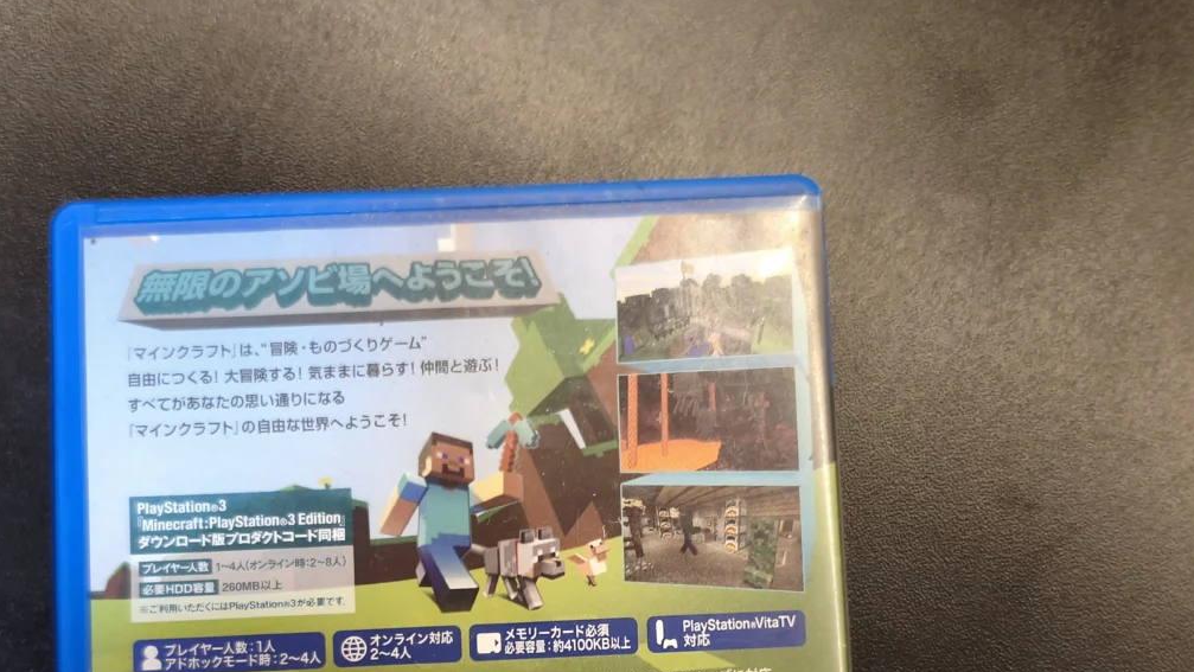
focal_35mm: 45
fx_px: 1425
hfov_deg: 45.5
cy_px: 639
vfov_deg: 25.5
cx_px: 593
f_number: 1.5
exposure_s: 1/40
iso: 640
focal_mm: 4.95
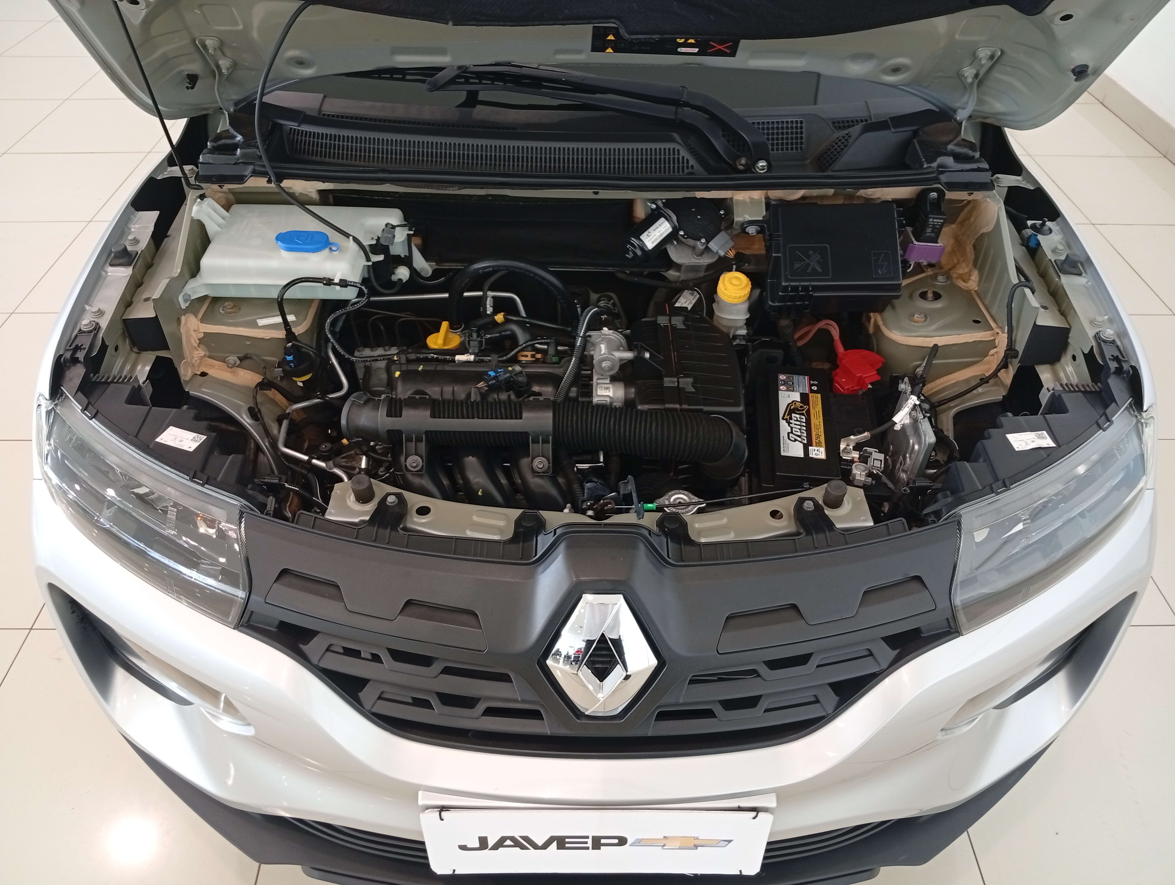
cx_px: 588
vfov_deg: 51.5
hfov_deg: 65.2
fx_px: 918
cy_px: 442
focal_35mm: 27
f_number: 1.8
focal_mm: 3.98
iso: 216
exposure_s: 1/30
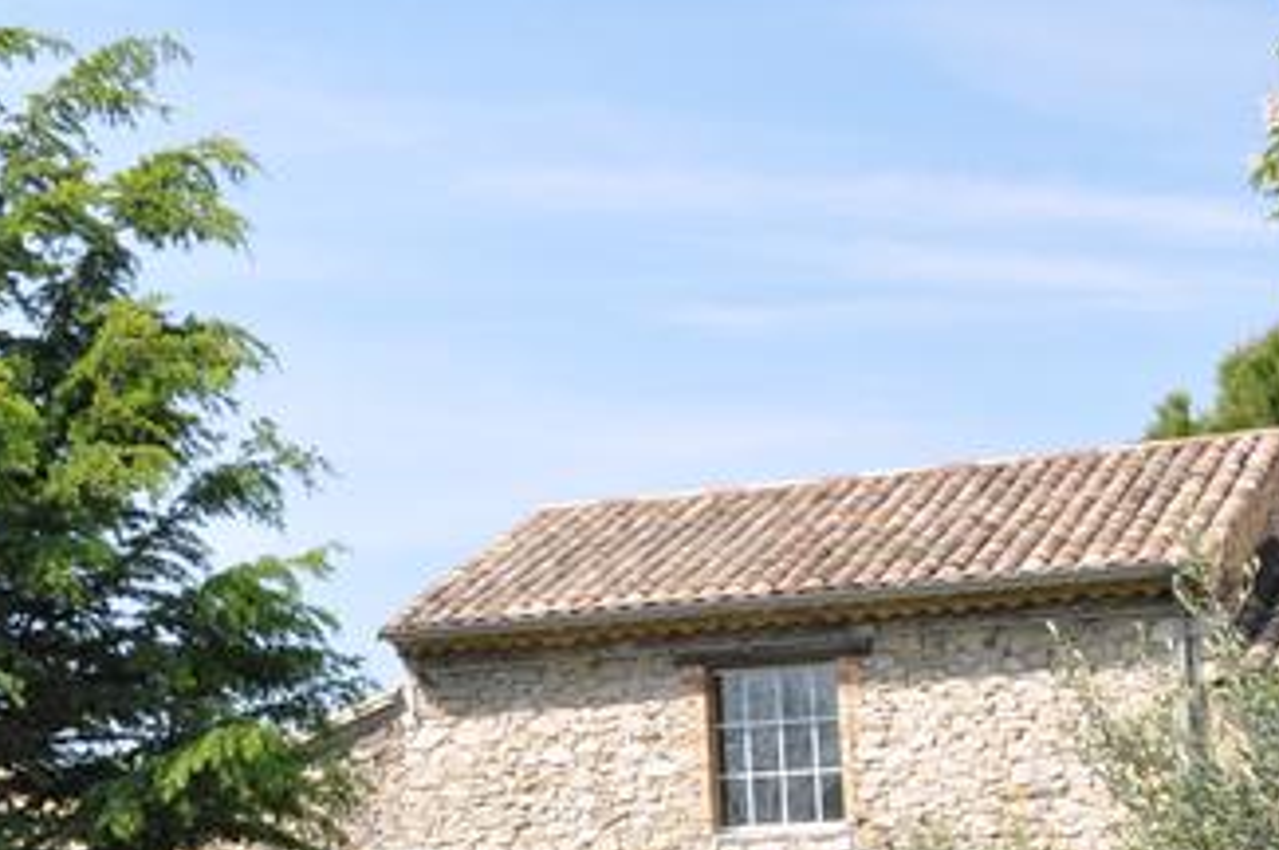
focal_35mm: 87
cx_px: -419
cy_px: 641
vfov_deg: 15.5
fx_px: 3101
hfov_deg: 21.0
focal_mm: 21
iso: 200
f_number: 10
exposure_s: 1/200
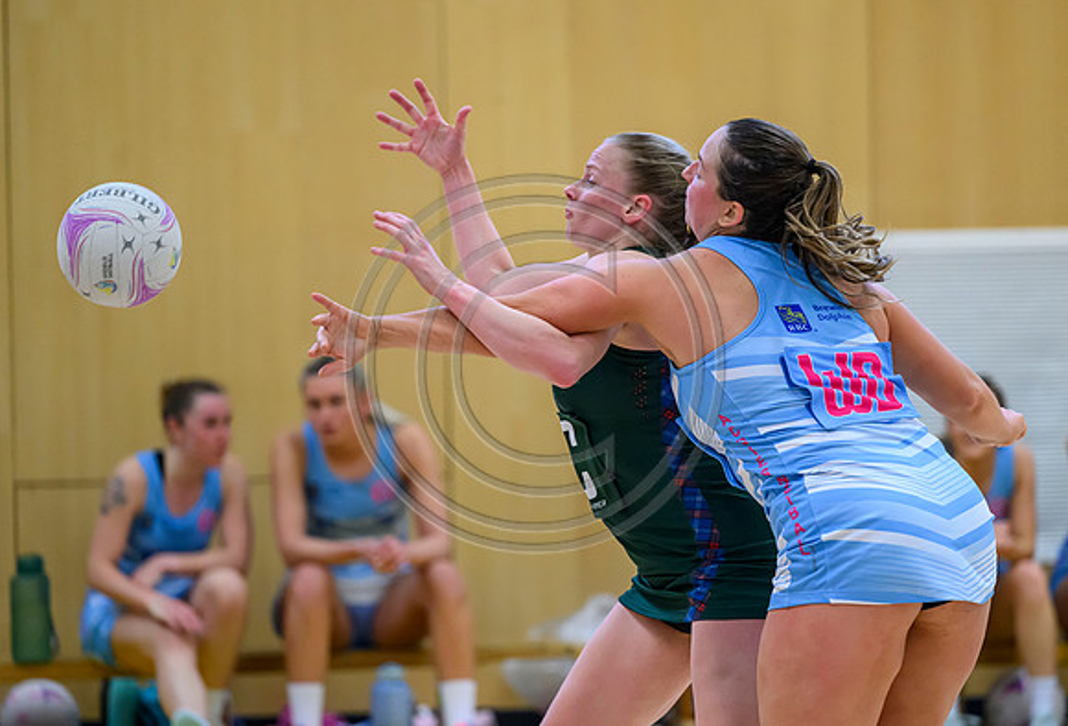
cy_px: 410
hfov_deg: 9.0
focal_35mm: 228
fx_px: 6796
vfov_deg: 6.1
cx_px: 614
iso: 4000
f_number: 3.2
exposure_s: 1/1250
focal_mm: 185
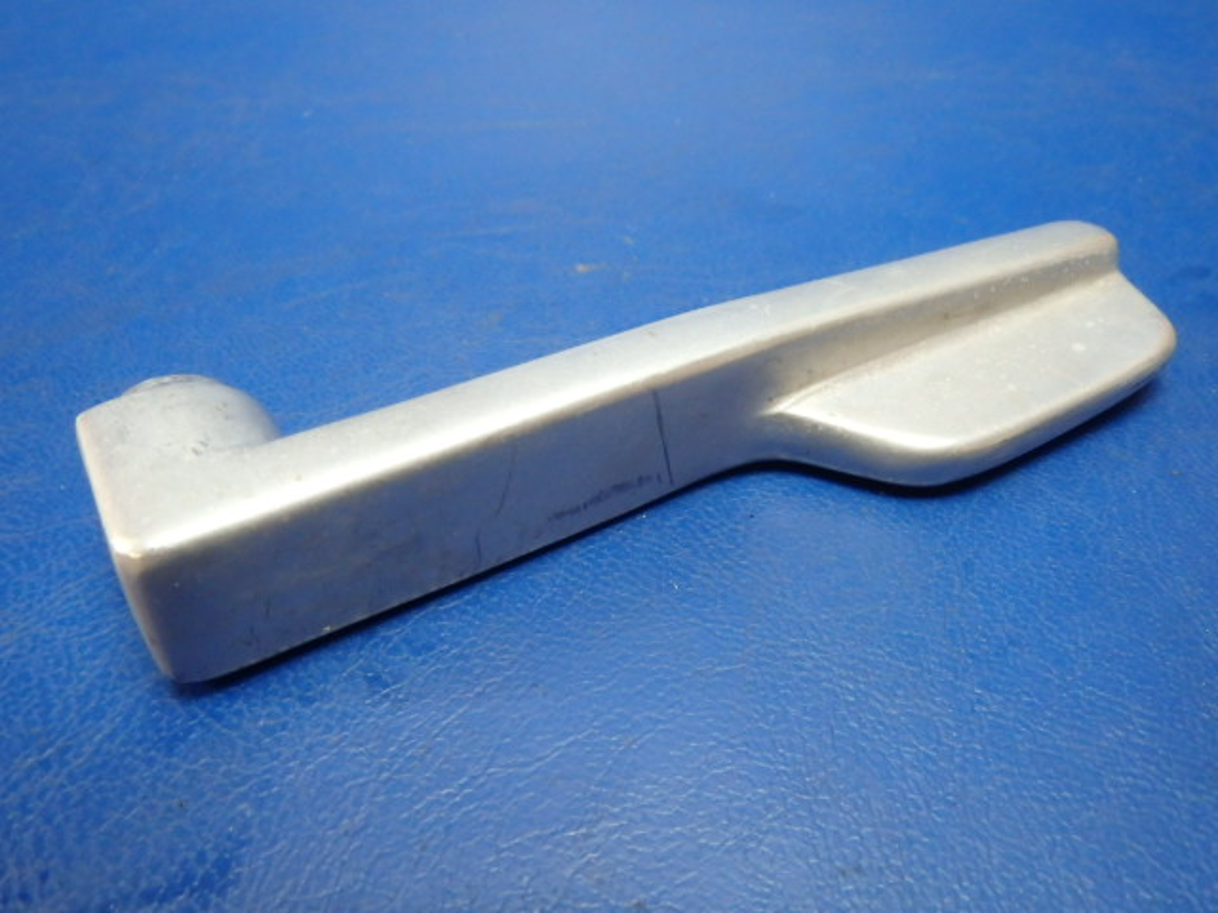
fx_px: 985
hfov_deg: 63.4
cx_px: 609
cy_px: 456
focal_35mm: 28
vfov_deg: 49.7
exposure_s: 1/30
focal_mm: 5
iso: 640
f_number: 3.9
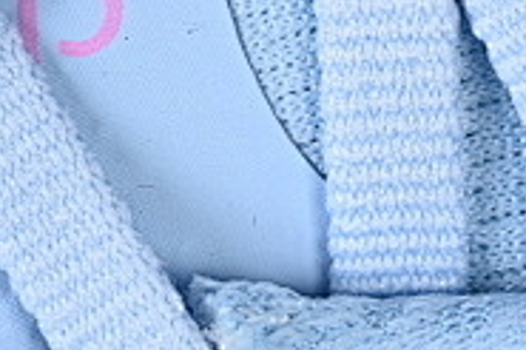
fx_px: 6394
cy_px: -97
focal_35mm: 438
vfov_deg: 3.1
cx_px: 236
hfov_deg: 4.7
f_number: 7.1
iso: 160
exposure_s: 1/80
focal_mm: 50
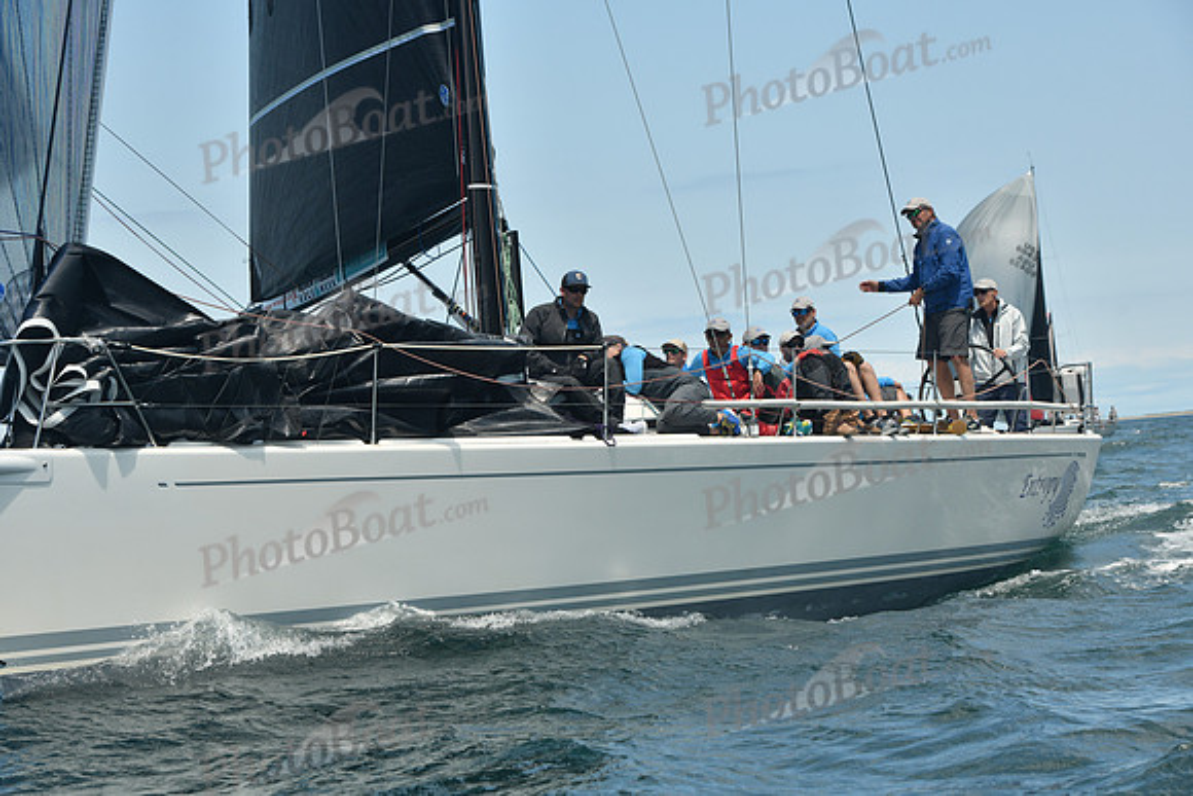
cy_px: 398
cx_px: 596
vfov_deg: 13.7
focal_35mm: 100
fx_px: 3315
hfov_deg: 20.4
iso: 320
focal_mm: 100
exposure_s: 1/640
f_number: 8
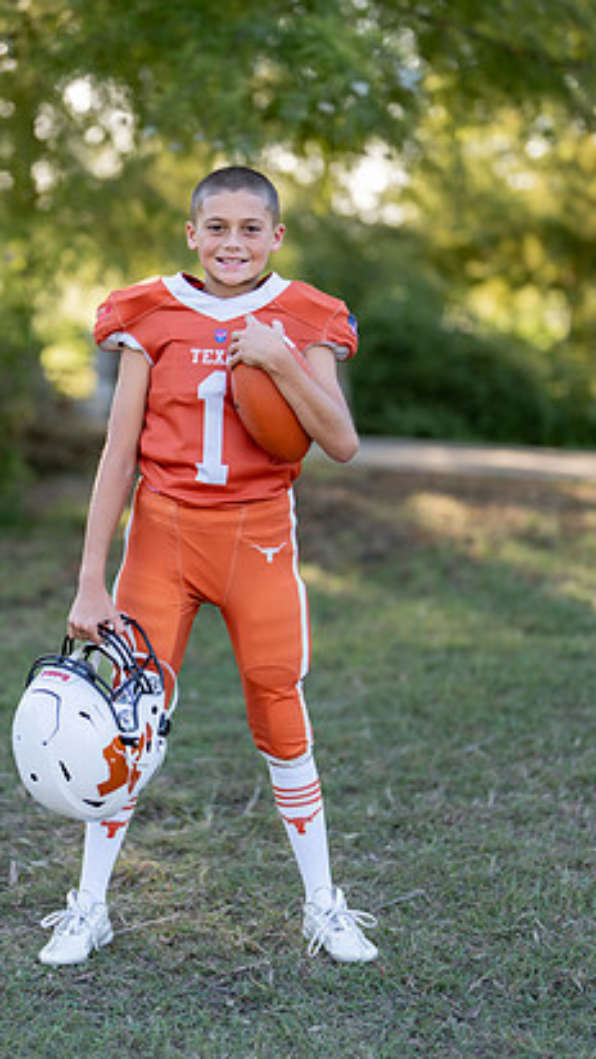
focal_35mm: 79
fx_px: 2218
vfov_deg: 26.8
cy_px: 530
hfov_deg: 15.3
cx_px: 211
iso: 100
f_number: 1.2
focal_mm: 50
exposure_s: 1/1250
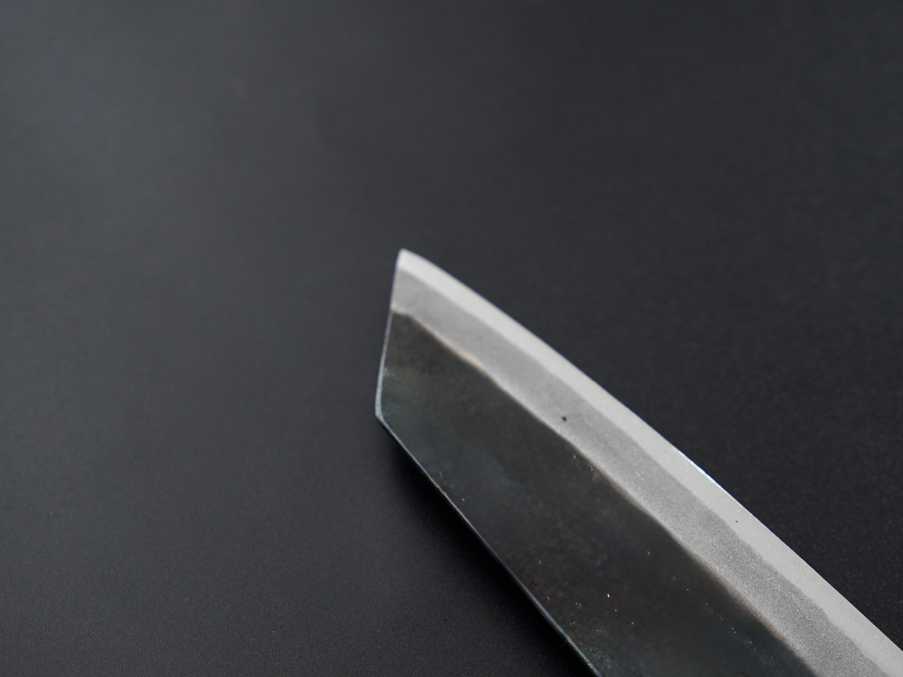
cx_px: 468
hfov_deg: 23.5
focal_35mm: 83
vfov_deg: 17.7
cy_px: 421
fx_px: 2174
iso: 320
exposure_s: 1/160
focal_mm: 39.3
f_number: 3.5
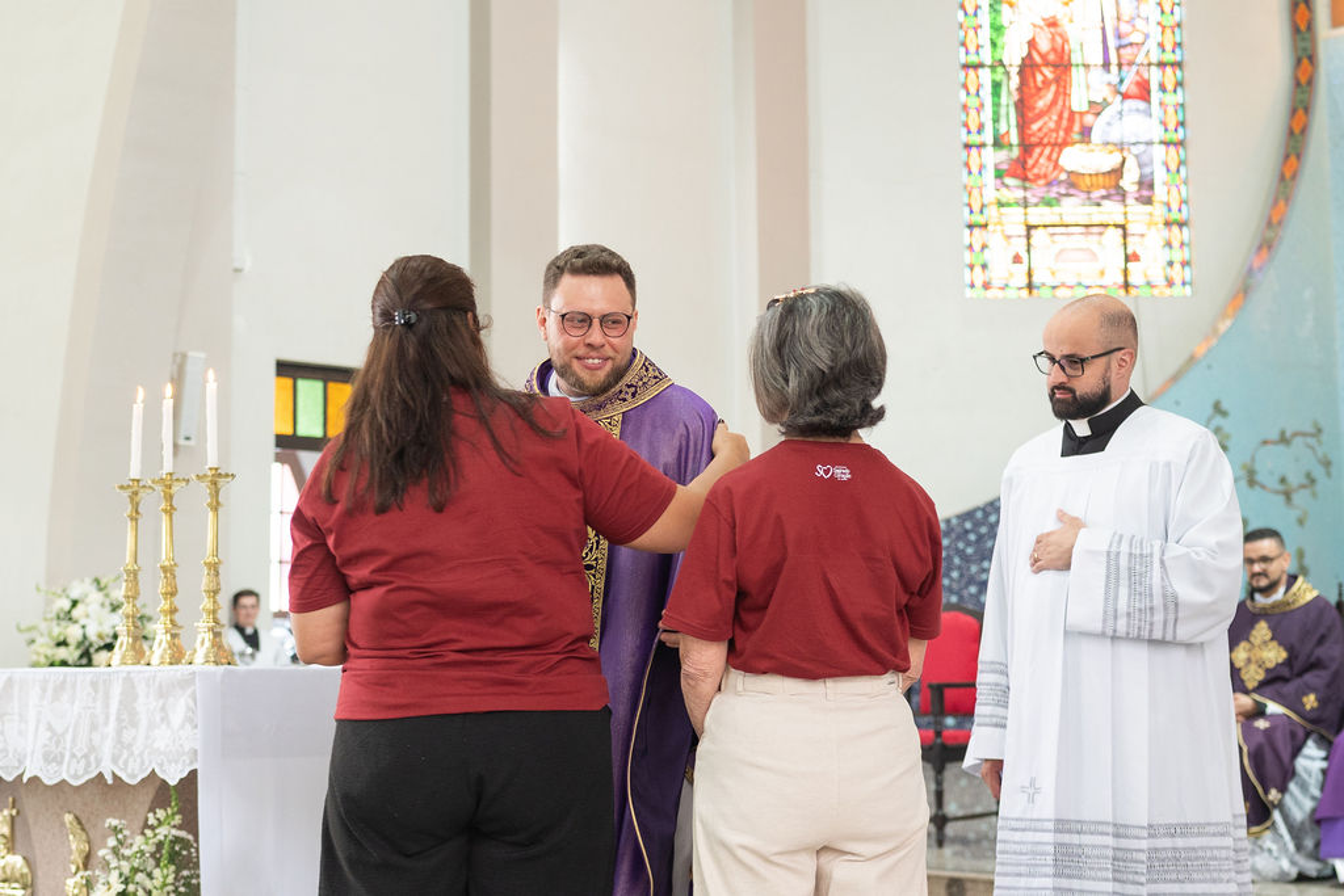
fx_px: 1953
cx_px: 672
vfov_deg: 25.9
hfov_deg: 38.0
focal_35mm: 52
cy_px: 448
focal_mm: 35
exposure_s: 1/160
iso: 800
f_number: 2.8
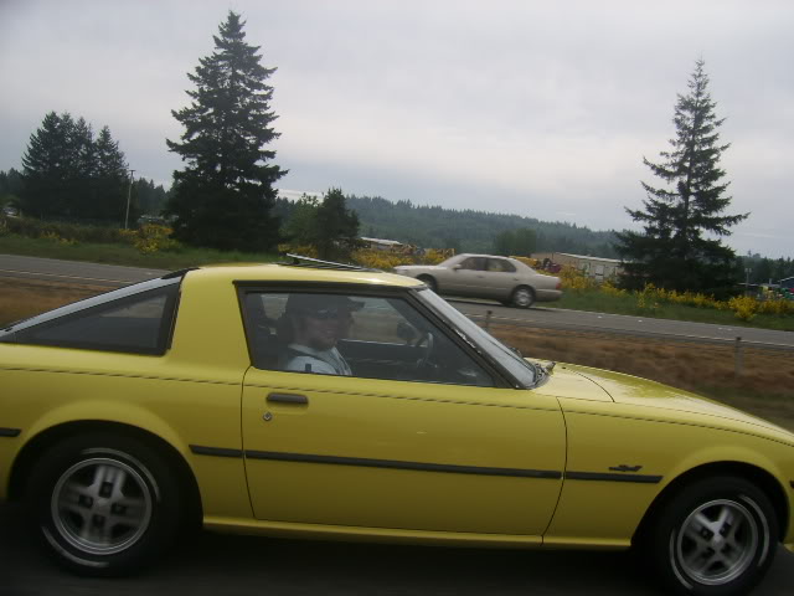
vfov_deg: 40.7
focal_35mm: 35
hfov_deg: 52.6
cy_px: 298
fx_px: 803
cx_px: 397
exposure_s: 1/545
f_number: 5.8
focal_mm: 5.95
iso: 50
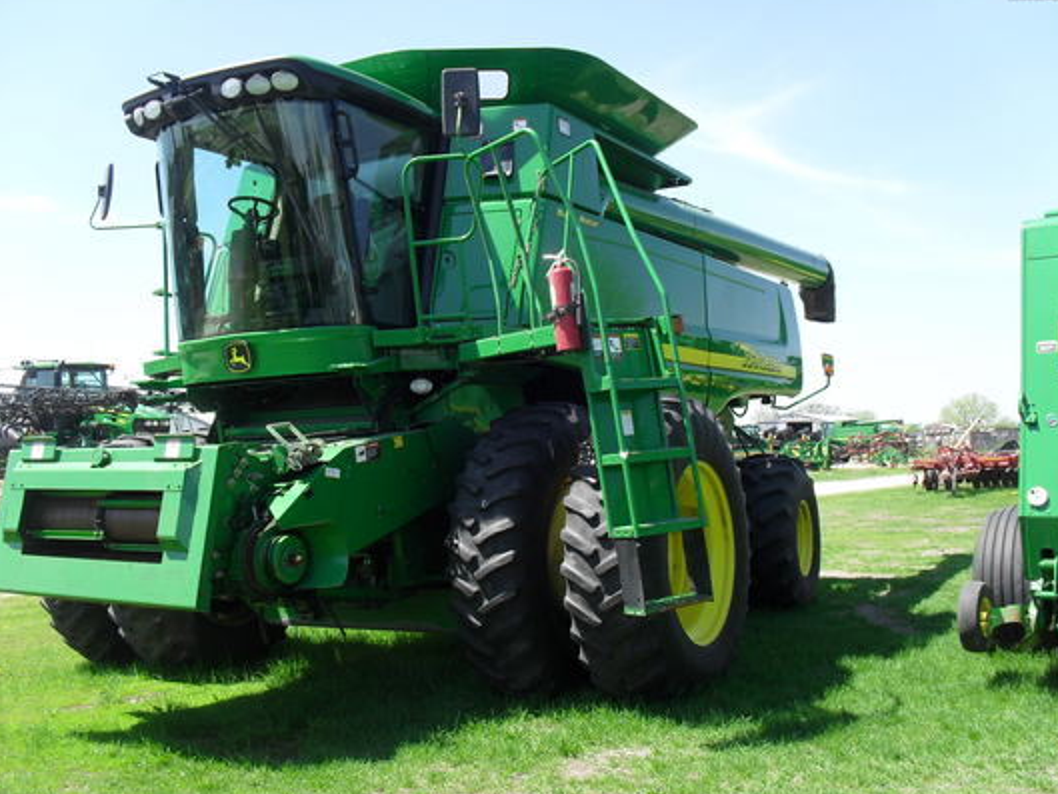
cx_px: 538
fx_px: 1101
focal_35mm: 36
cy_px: 396
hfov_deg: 51.3
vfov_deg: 39.7
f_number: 3.2
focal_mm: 6.3
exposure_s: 1/500
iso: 100
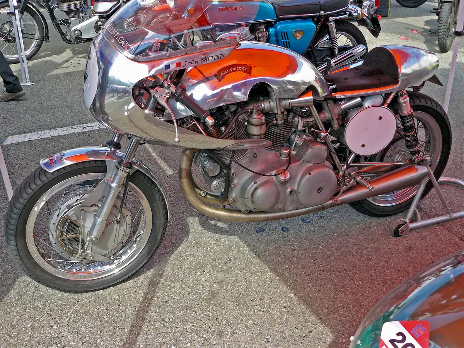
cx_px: 232
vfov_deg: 39.7
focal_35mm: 36
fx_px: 483
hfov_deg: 51.4
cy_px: 174
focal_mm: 6
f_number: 4
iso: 100
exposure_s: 1/200
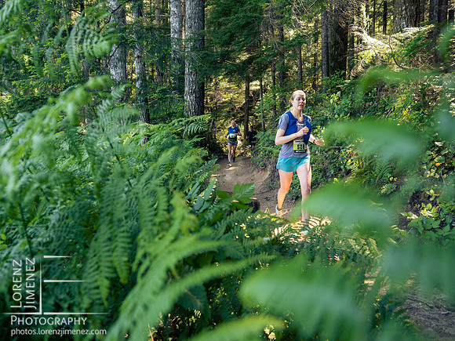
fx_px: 315
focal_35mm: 24
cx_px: 228
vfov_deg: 56.8
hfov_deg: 71.6
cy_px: 170
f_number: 2.8
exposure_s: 1/1000
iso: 4000
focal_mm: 12
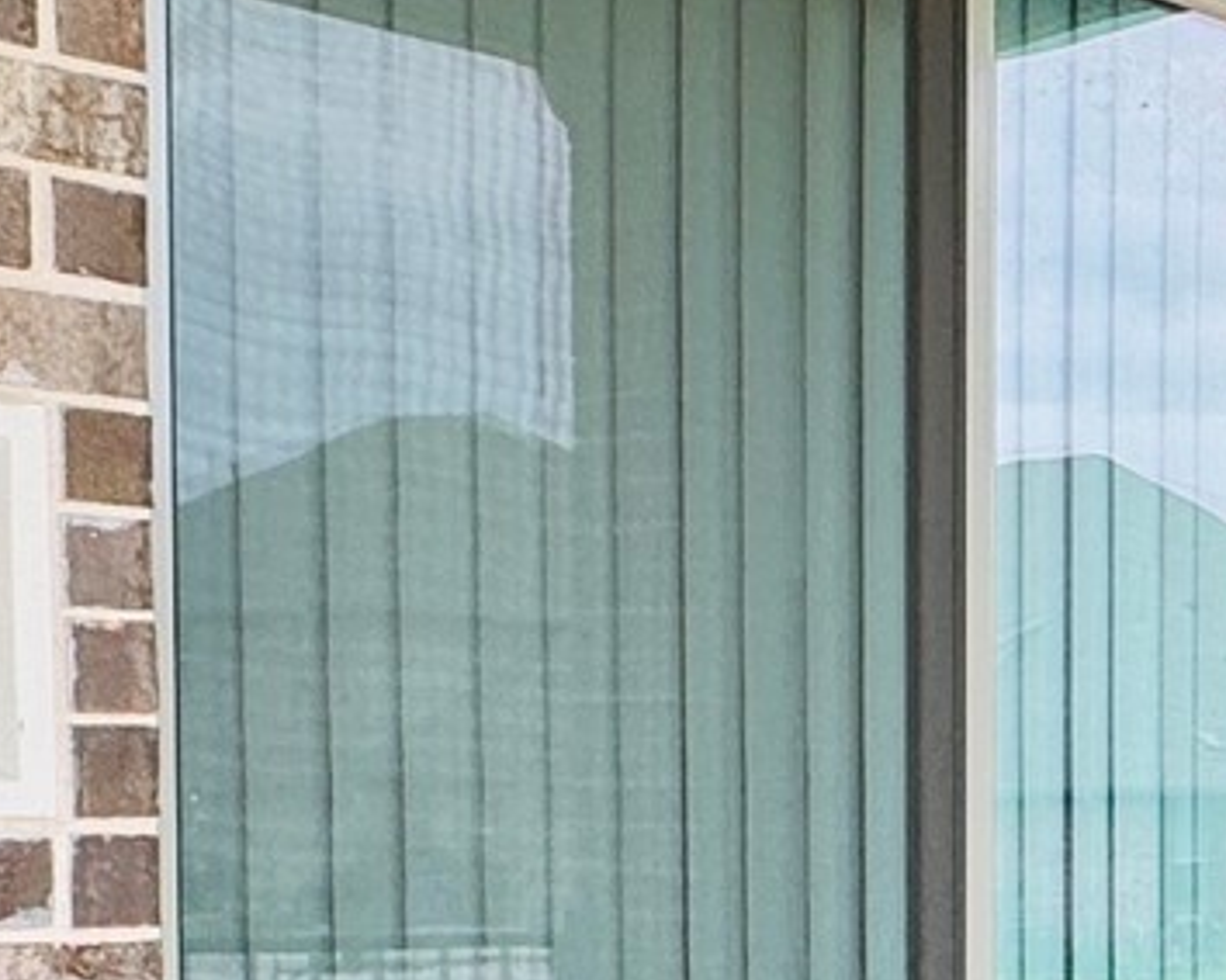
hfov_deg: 22.2
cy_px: 994
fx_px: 2866
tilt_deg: -4.7
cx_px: 1496
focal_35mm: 79
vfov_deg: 18.9
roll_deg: -0.6
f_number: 2.2
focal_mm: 2.22
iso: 40
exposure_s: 1/115
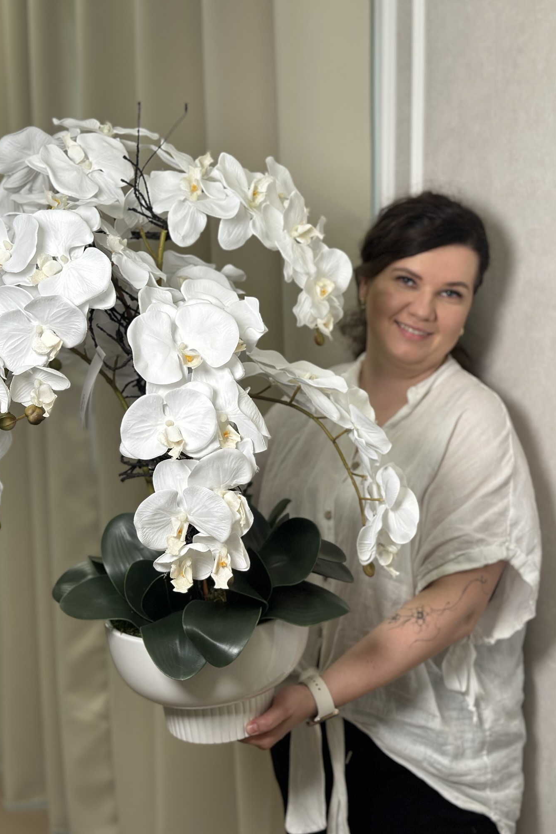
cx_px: 262
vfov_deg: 39.6
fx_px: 1158
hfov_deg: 27.0
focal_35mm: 50
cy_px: 417
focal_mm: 6.86
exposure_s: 1/125
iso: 80
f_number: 1.78
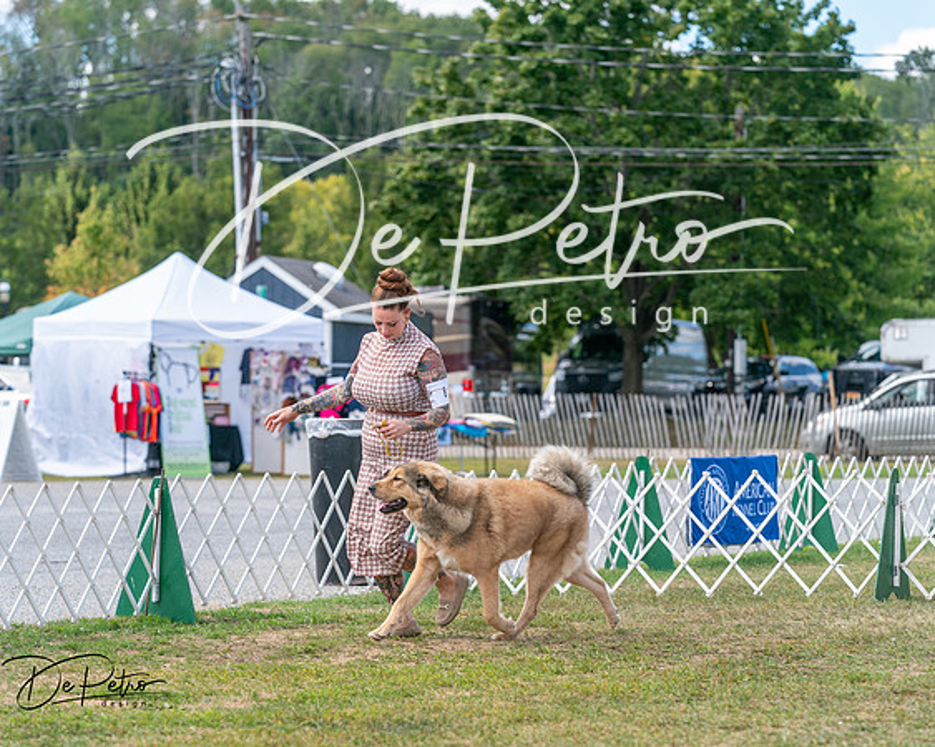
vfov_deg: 11.8
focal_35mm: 131
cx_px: 468
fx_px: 3614
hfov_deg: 14.7
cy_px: 374
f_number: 4
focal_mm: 116
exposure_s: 1/1250
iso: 400
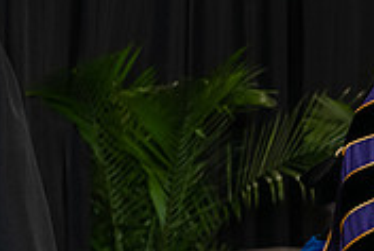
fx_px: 2258
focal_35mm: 217
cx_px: 591
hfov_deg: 9.2
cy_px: 237
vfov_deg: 6.3
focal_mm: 66
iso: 2000
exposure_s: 1/200
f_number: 5
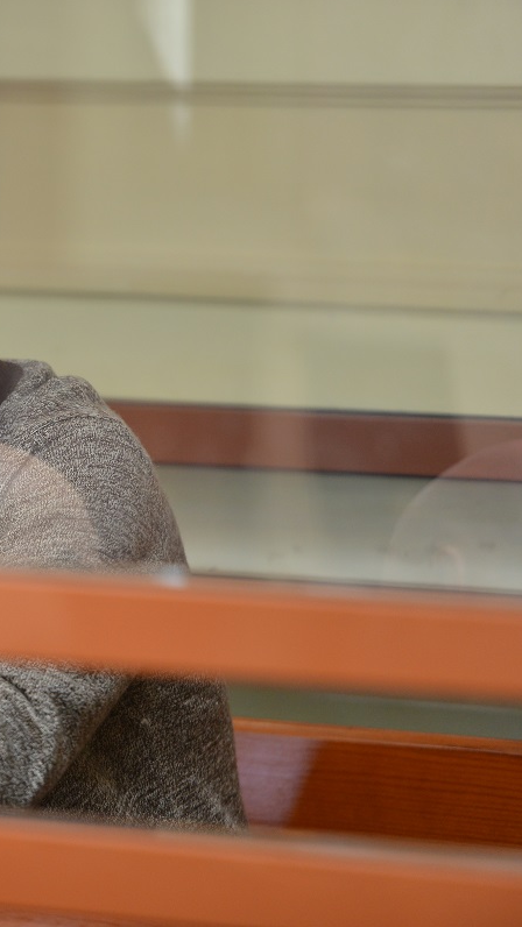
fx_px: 7772
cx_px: -167
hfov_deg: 3.8
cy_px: 462
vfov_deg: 6.8
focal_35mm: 316
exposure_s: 1/160
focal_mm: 200
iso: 800
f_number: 2.8
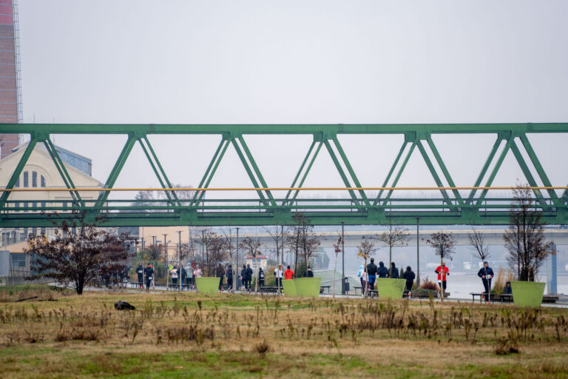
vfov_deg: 6.7
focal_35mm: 206
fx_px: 3256
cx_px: 284
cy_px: 190
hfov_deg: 10.0
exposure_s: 1/500
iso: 500
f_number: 4
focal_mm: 200
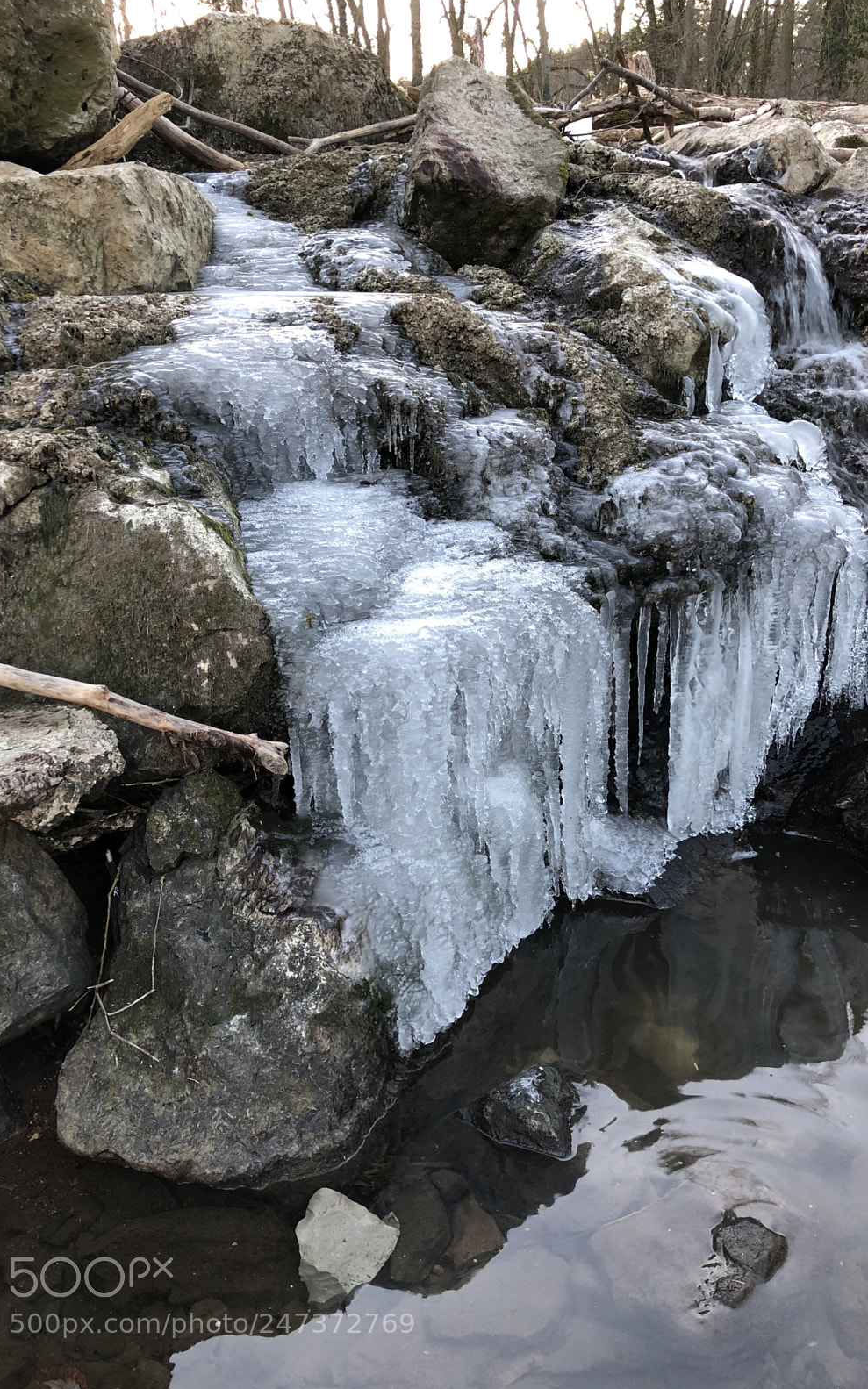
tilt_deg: -19.0
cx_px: 482
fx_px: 1136
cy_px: 691
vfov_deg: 62.9
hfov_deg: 41.8
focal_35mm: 30
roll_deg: +0.7
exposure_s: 1/20
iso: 40
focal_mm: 4
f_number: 1.8
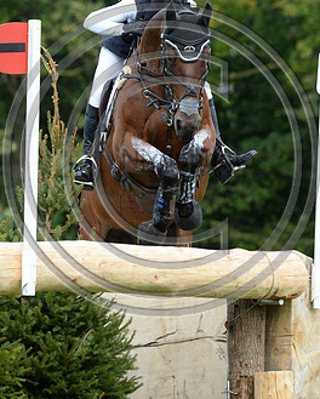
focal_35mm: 545
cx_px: 161
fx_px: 6440
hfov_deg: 2.8
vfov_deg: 3.5
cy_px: 137
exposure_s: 1/1000
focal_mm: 330
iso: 800
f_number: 6.3
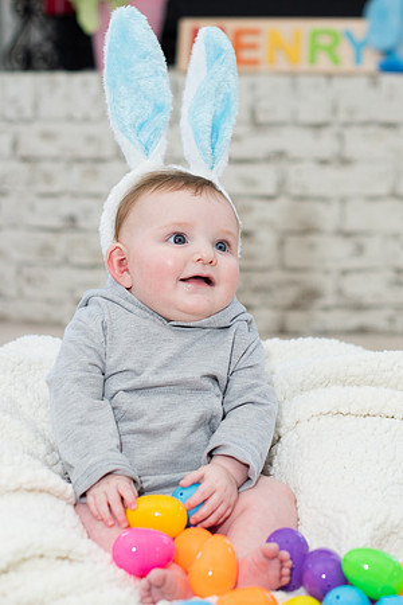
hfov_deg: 16.3
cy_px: 266
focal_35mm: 84
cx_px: 223
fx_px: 1410
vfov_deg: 24.2
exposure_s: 1/250
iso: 160
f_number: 2.5
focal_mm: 50
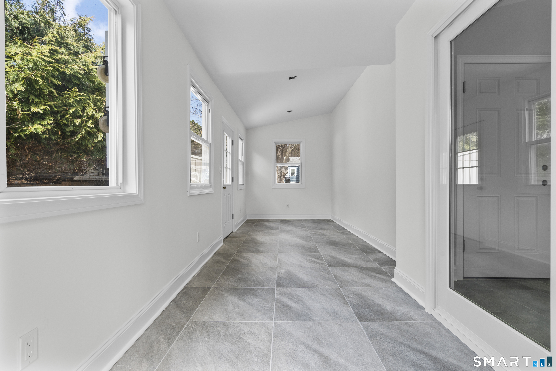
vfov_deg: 73.7
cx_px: 278
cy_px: 186
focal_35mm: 16
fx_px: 247
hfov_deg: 96.7
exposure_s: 1/5
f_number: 9
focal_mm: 16
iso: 200
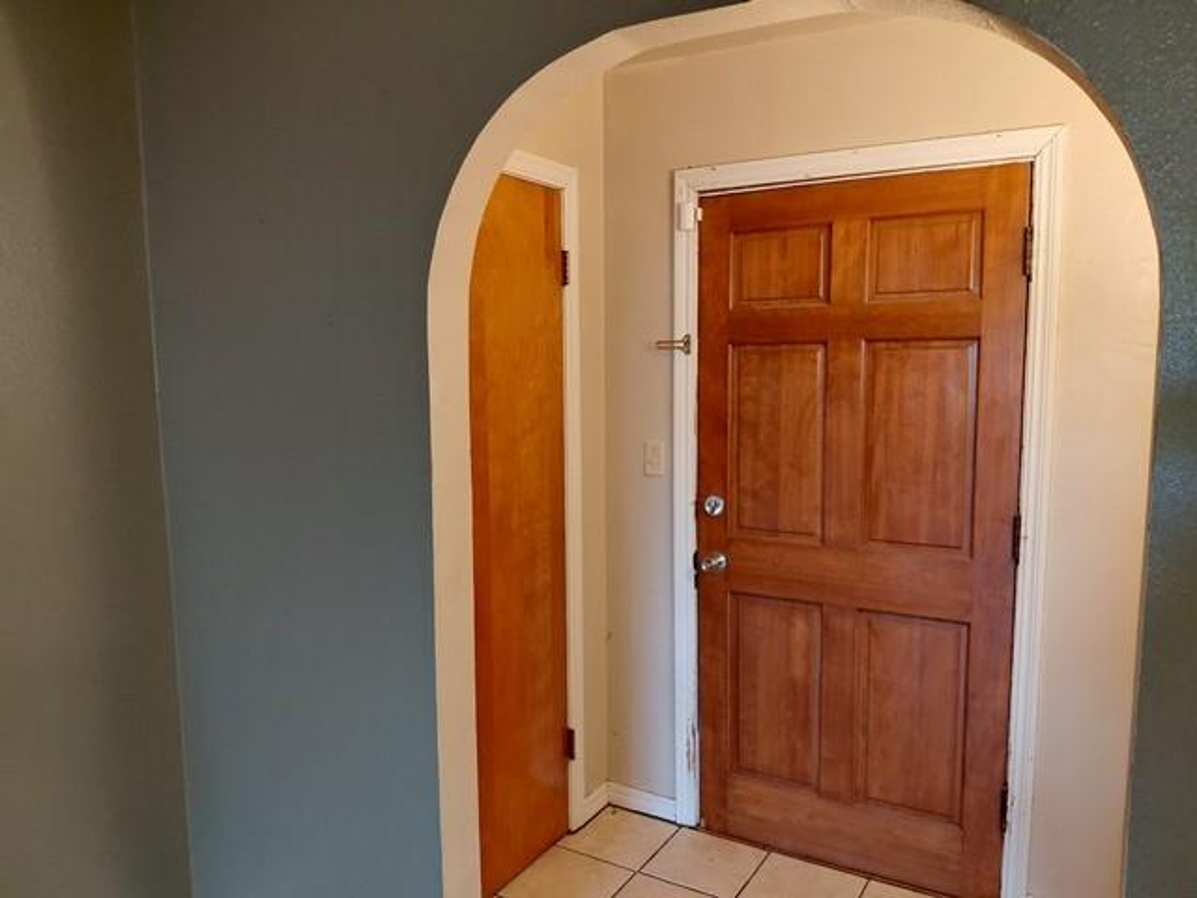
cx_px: 598
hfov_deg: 69.4
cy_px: 449
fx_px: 864
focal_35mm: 25
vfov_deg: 54.9
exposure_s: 1/30
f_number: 1.8
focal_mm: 4.69
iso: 400
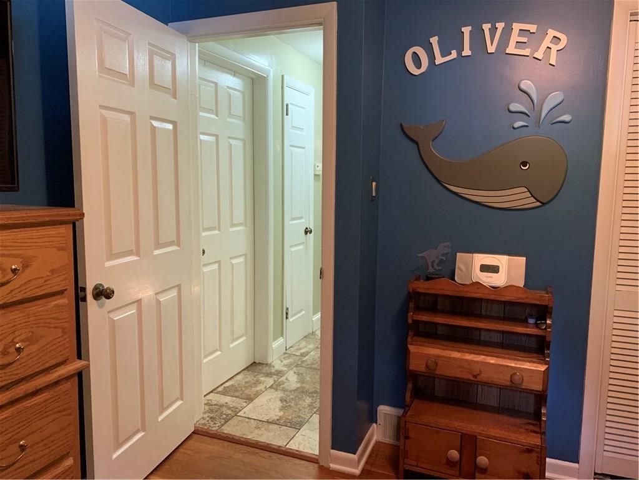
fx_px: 480
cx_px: 320
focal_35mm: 26
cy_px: 240
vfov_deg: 53.1
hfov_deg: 67.3
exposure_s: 1/60
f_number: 1.8
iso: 400
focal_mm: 4.25
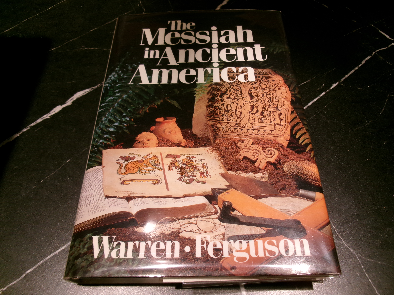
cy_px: 148
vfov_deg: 49.7
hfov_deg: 63.4
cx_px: 197
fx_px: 319
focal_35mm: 28
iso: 164
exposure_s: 1/34
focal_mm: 5.1
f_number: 3.9
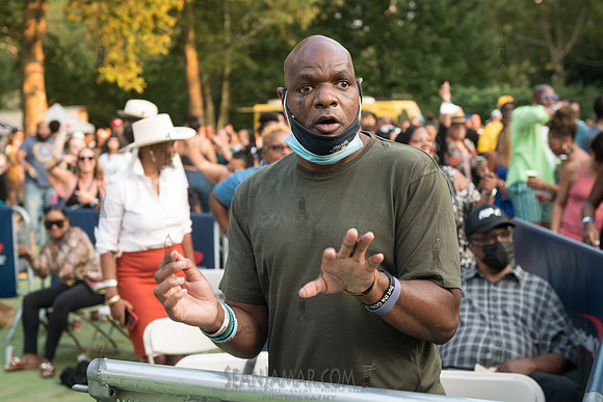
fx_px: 967
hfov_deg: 34.6
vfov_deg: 23.5
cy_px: 201
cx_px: 302
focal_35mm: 58
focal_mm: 44
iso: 1000
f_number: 4
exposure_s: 1/320
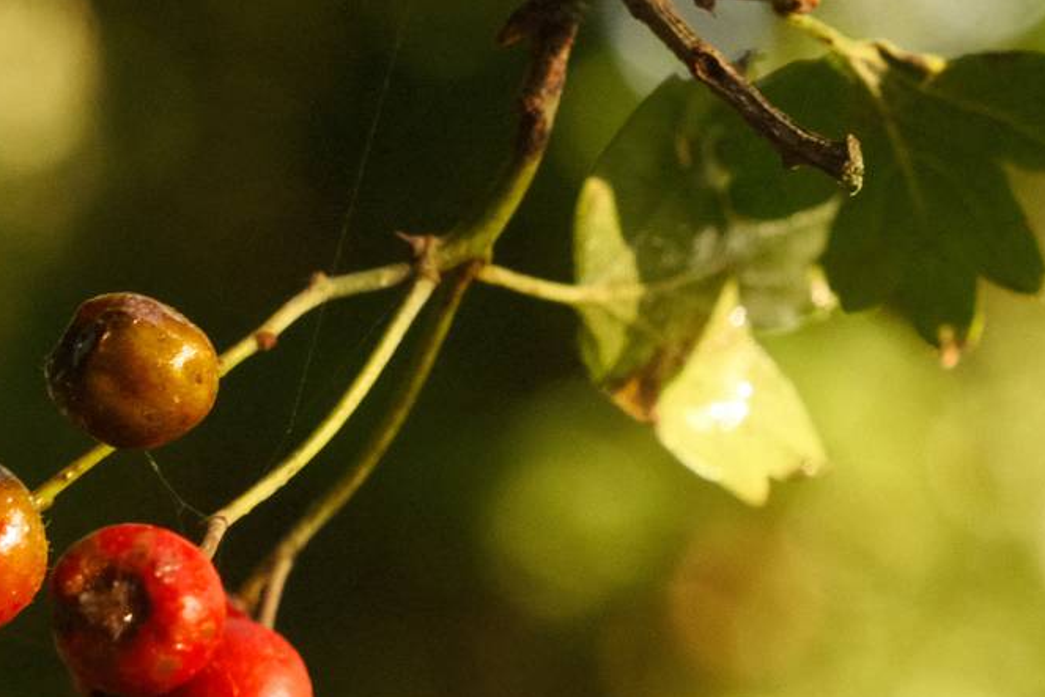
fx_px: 6155
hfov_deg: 9.7
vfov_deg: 6.5
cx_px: 57
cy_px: 424
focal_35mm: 212
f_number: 8
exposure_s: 1/170
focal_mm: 58.6
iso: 5000
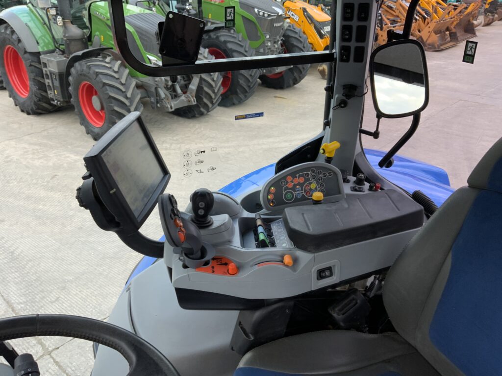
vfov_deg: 48.2
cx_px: 251
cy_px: 188
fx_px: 421
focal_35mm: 29
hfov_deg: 61.7
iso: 25
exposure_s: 1/122
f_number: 1.8
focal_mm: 3
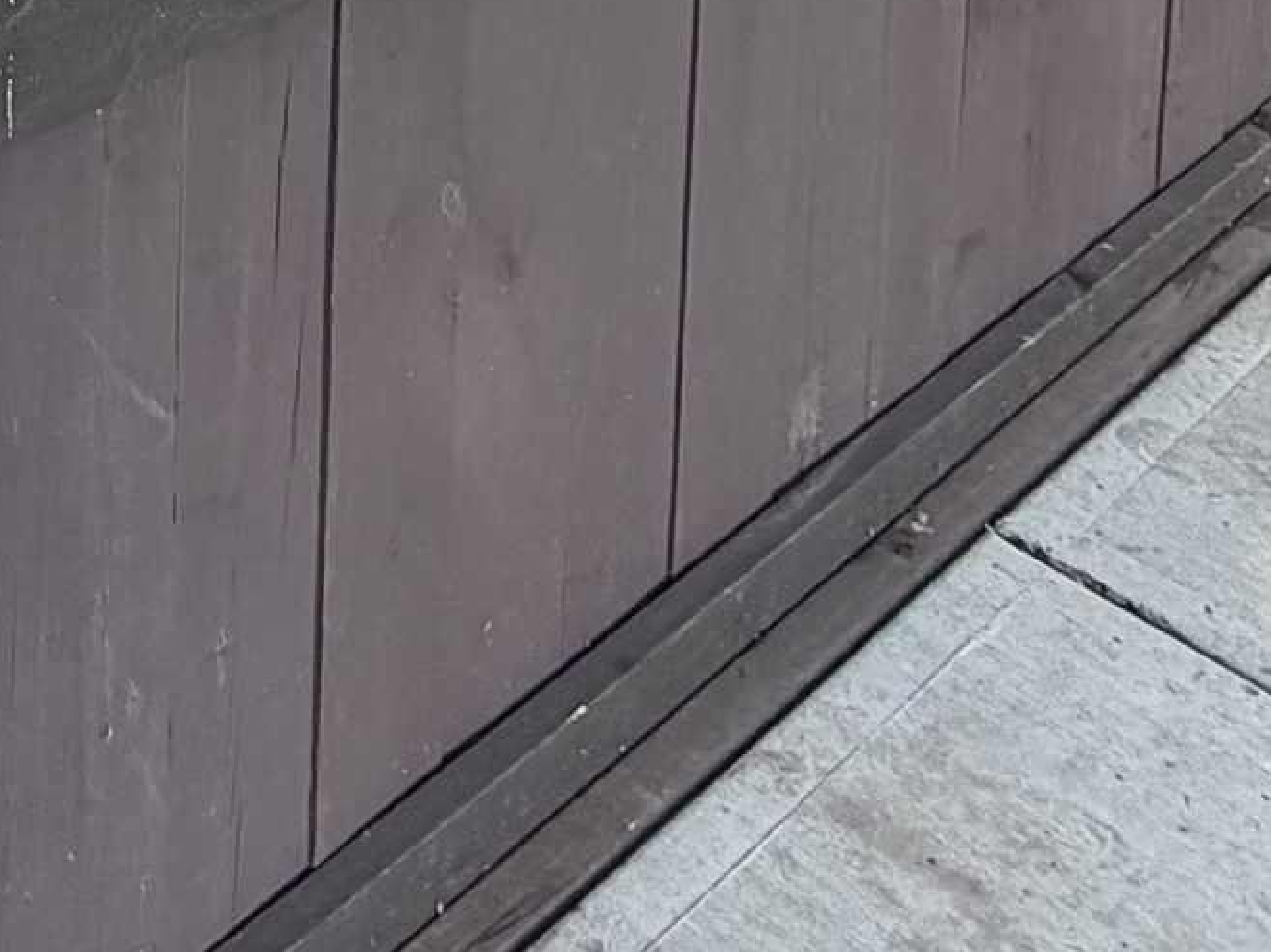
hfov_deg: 24.8
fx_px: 2386
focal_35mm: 65
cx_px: -490
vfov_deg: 16.3
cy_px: -1042
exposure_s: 1/204
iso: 50
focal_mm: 2.22
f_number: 2.2
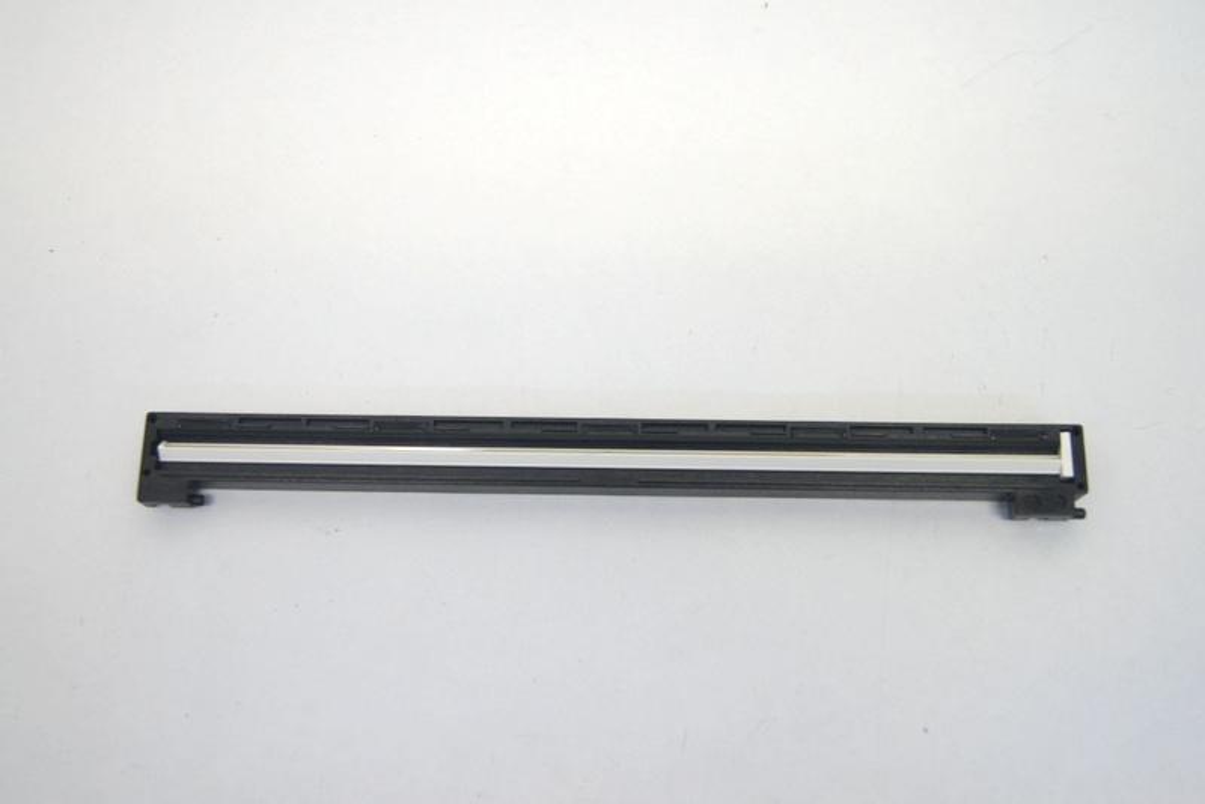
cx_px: 602
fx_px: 1306
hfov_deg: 49.5
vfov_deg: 34.2
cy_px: 402
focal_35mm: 39
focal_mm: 26
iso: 200
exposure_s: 1/50
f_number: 4.5
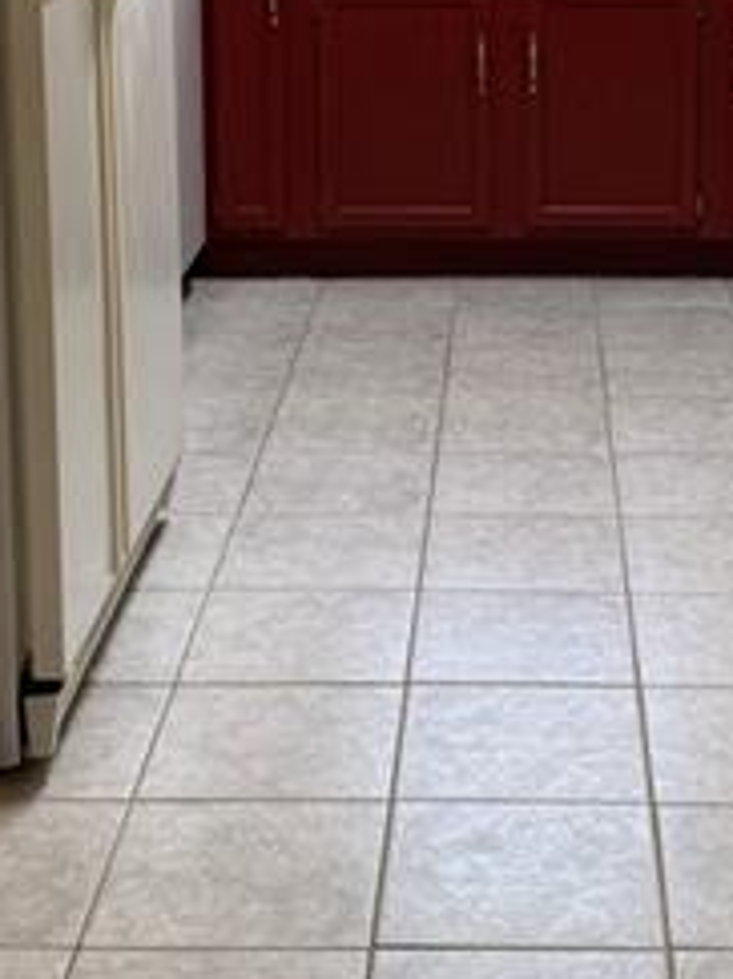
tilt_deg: -7.9
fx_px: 2148
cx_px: 503
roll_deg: +1.5
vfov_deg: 24.6
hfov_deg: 19.3
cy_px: 12
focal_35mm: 76
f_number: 1.78
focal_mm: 6.76
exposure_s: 1/60
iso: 100
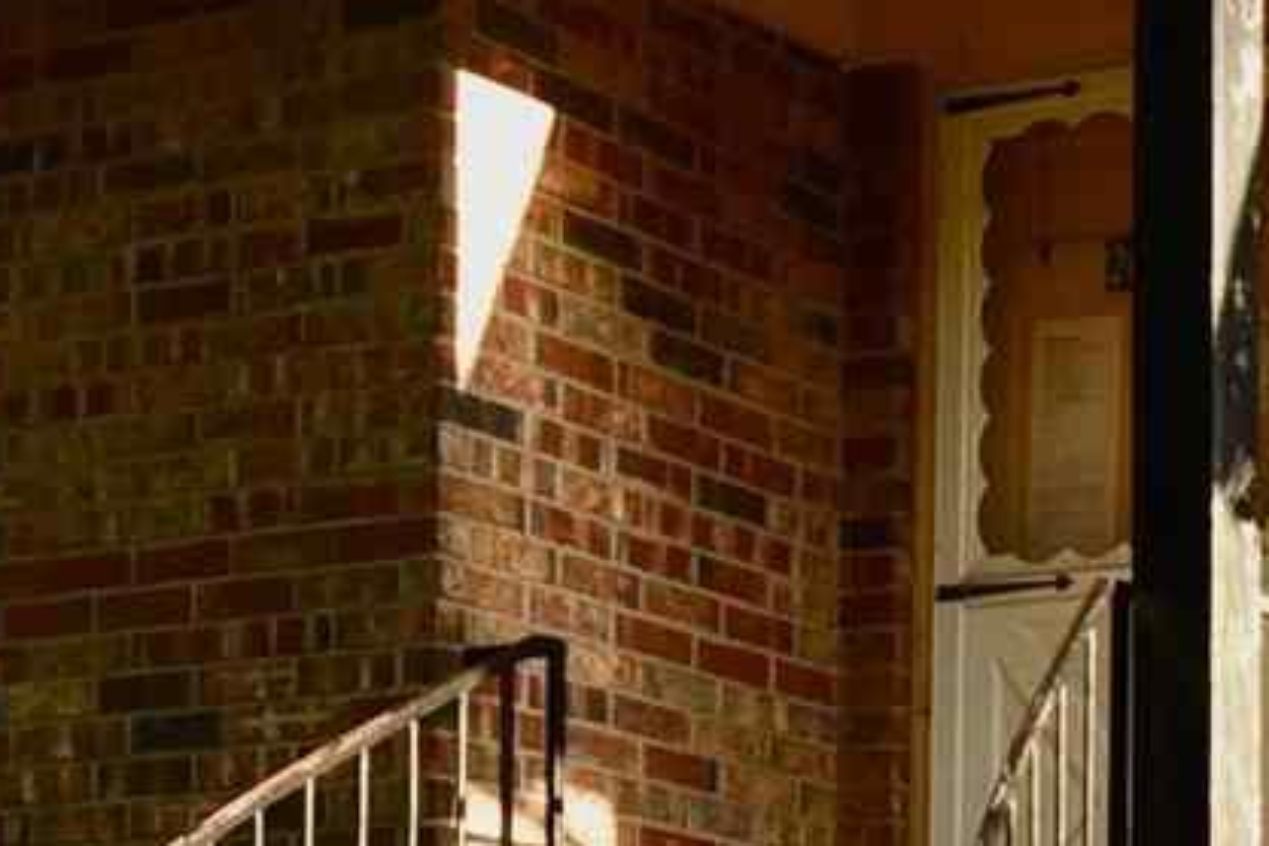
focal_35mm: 118
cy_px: 1436
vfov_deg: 11.0
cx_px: 1713
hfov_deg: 16.3
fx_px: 4159
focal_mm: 16
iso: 400
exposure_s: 1/200
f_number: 7.1
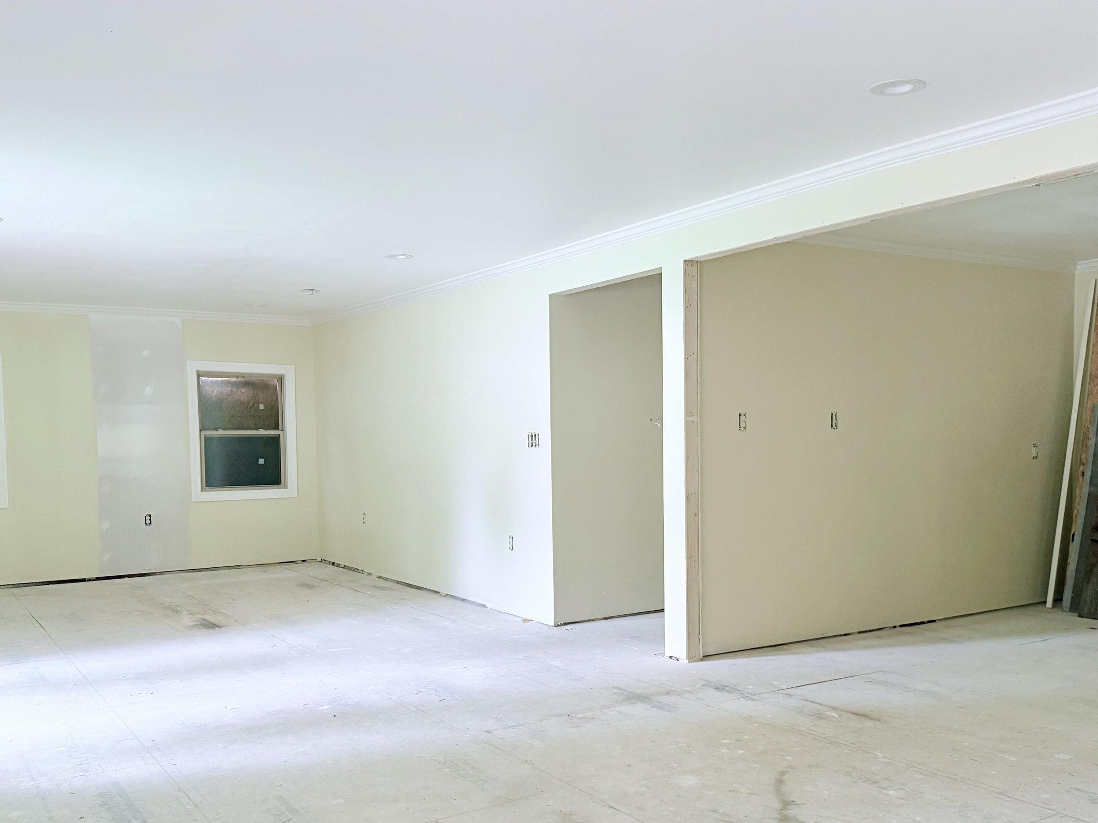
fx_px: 1015
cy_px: 495
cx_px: 540
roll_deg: +0.9
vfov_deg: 43.9
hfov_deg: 56.8
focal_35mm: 32
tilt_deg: -3.7
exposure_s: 1/60
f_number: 1.78
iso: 200
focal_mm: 6.76
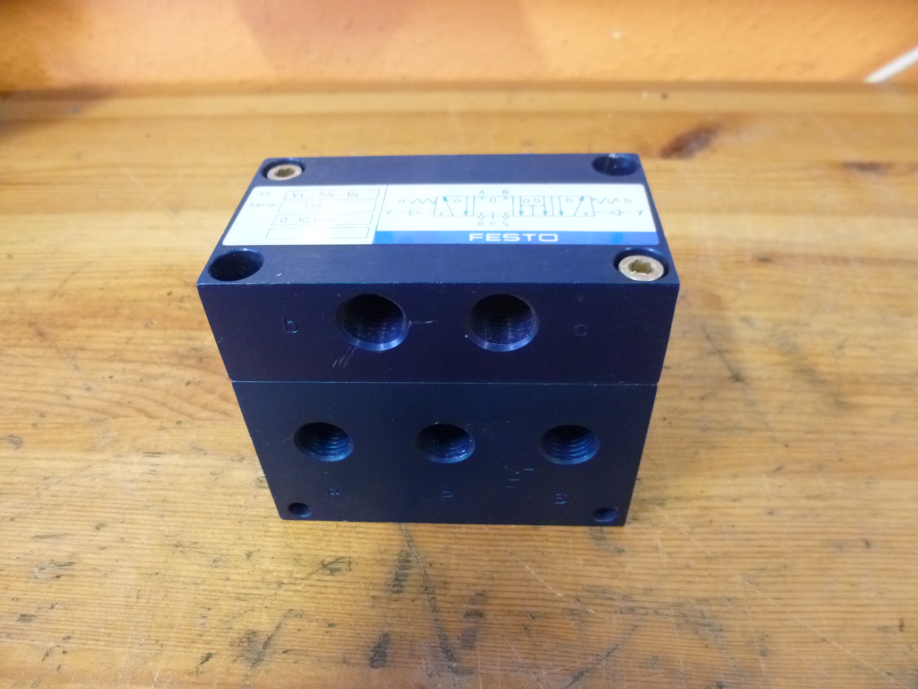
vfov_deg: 54.9
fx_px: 663
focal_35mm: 25
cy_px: 344
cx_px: 459
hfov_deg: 69.4
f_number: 3.1
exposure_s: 1/6
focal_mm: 4.5
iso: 400
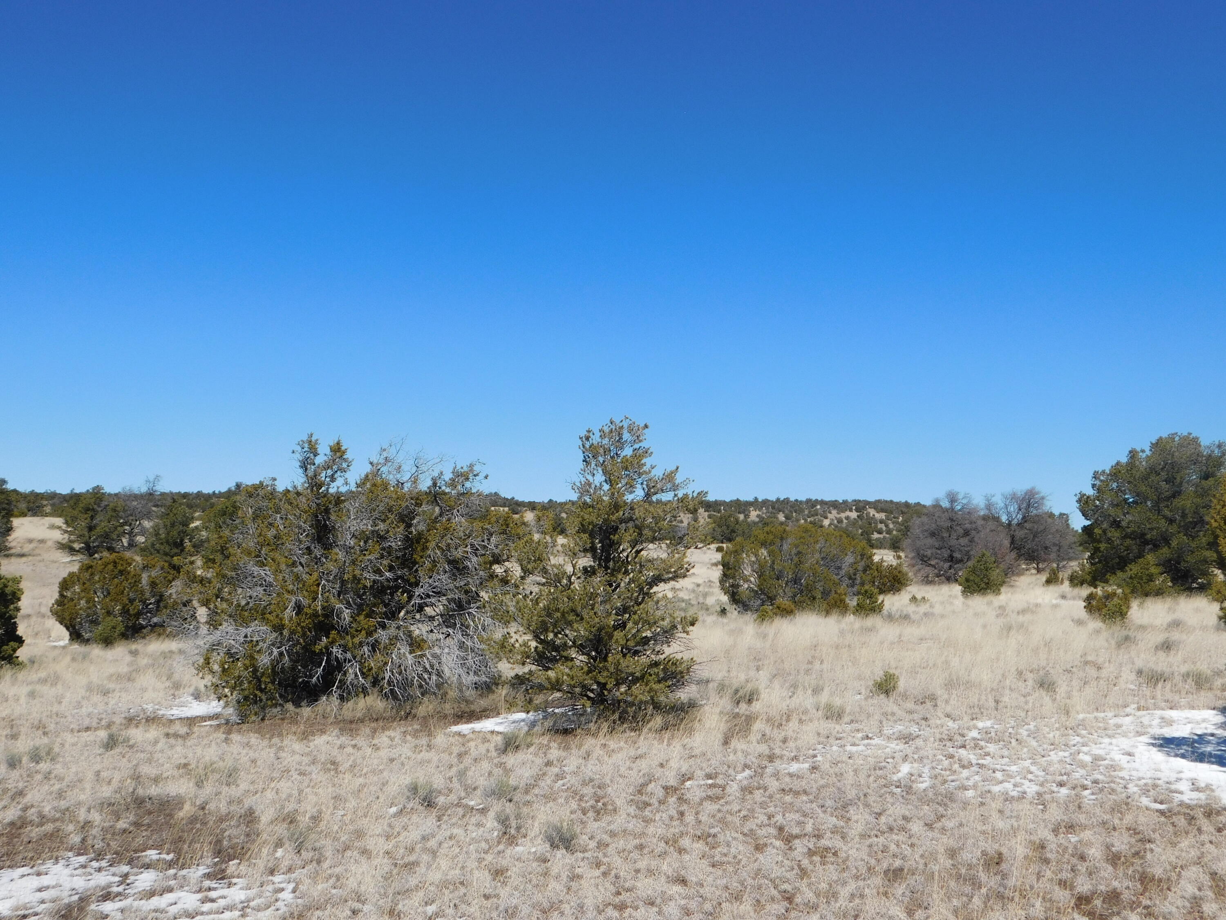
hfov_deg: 51.4
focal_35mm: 36
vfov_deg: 39.7
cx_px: 613
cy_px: 460
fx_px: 1275
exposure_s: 1/500
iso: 125
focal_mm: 6.3
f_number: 7
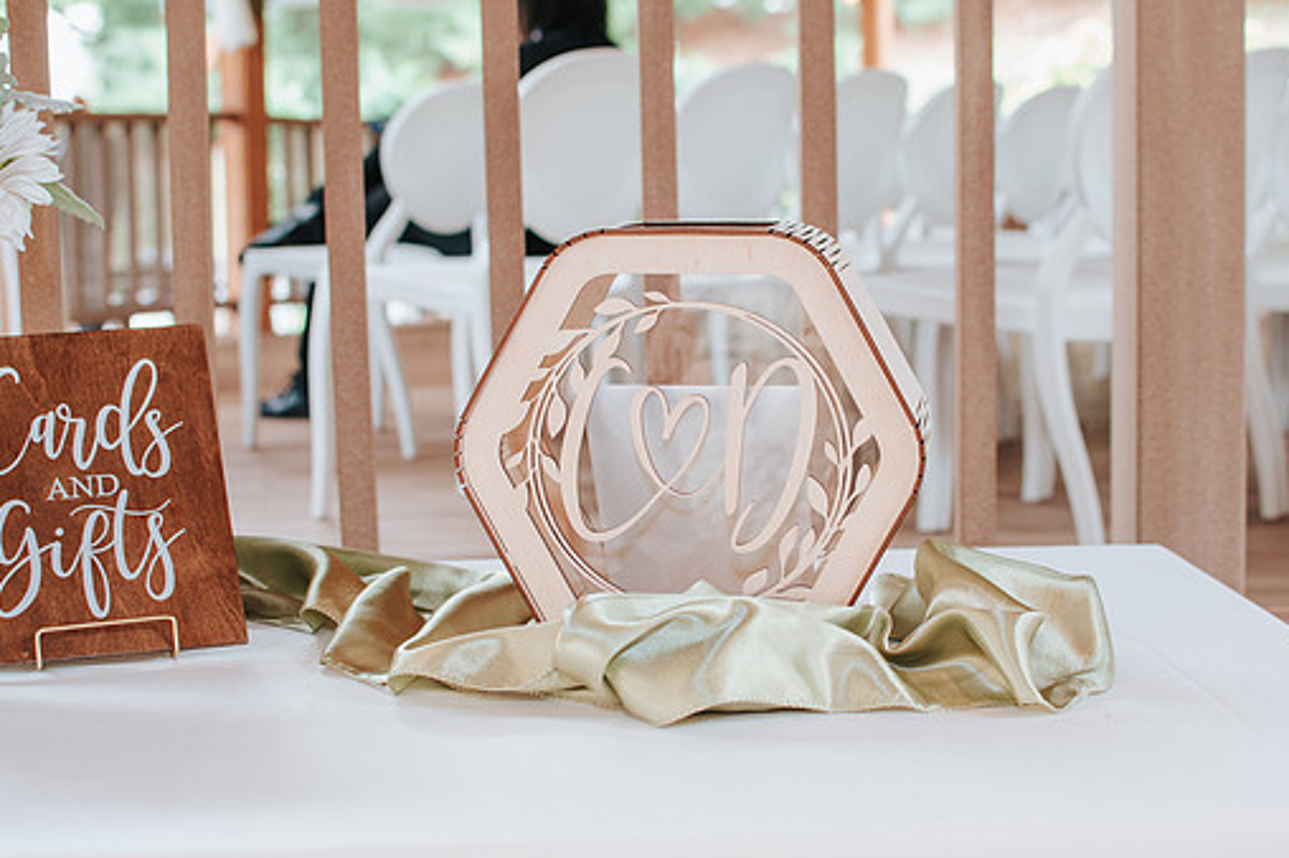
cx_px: 716
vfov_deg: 22.6
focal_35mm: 60
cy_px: 428
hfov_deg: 33.4
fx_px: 2147
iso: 800
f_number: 3.2
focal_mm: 35
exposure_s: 1/200
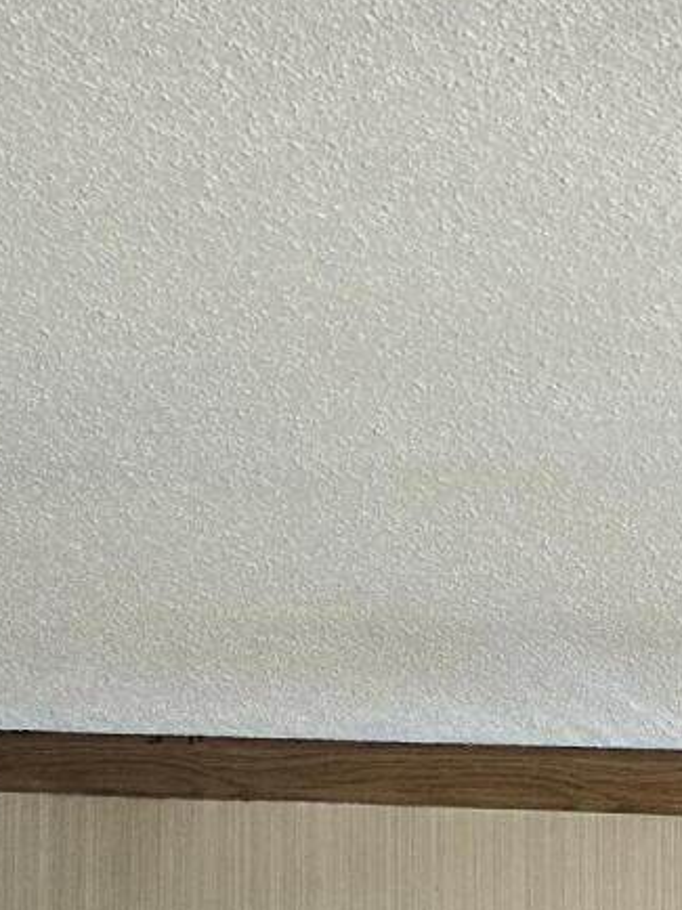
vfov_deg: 14.7
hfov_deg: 12.9
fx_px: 2787
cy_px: 1912
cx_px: 1139
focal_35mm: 106
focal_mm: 6.3
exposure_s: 1/120
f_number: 1.7
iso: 160
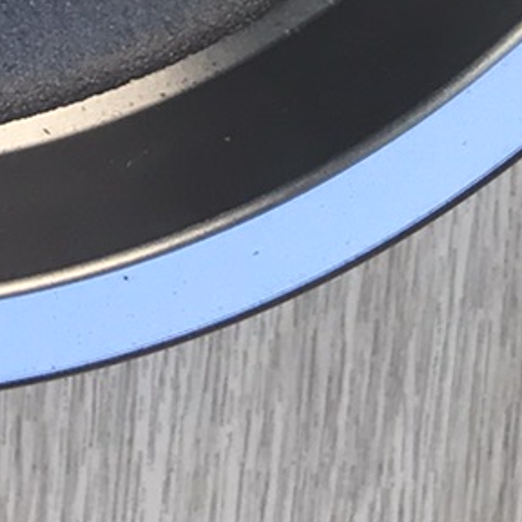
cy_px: -772
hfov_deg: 9.7
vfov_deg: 8.9
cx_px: -250
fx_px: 3003
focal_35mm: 176
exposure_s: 1/134
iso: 20
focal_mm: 3.99
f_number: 1.8
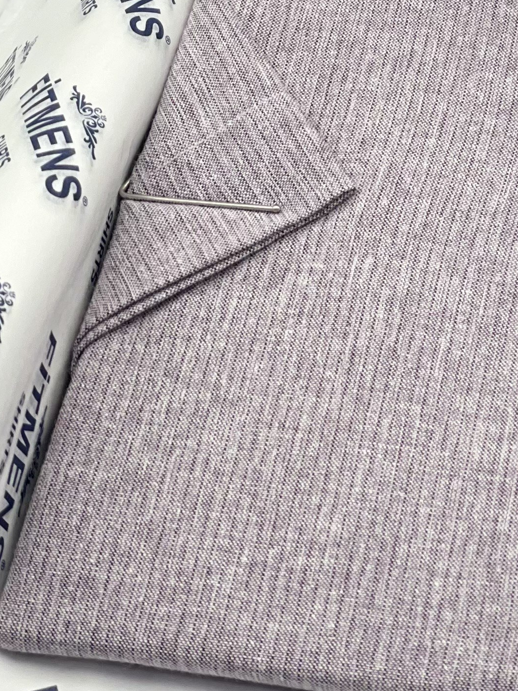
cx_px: 683
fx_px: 2973
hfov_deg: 9.8
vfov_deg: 13.0
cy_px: -99
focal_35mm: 149
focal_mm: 6
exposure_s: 1/122
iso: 32
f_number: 2
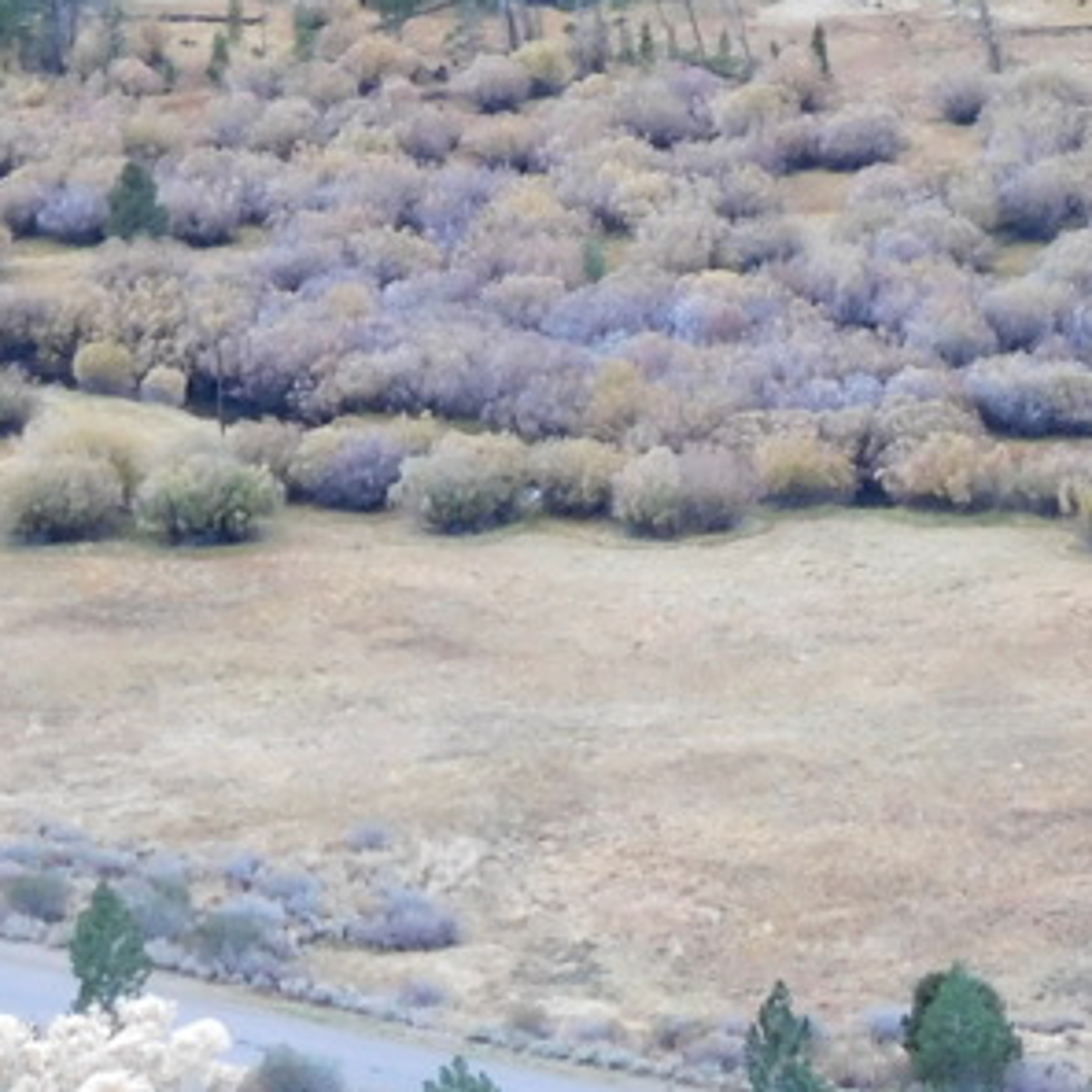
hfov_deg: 9.8
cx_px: 1474
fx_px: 6246
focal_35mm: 175
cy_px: 11
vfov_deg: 9.9
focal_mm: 9.8
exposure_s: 1/20
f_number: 4.2
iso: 400
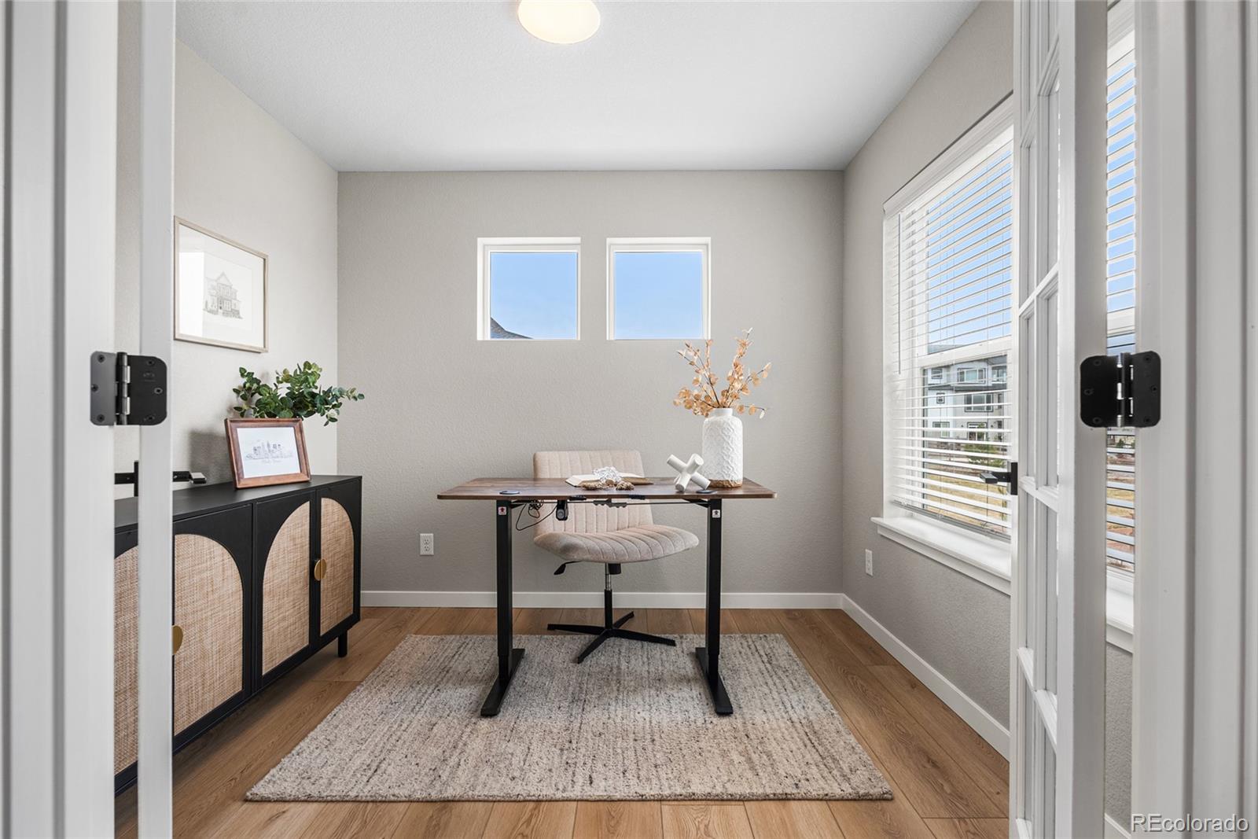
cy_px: 420
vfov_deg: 70.5
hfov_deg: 93.3
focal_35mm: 17
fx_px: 594
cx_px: 629
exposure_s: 1/8
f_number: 8
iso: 200
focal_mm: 17
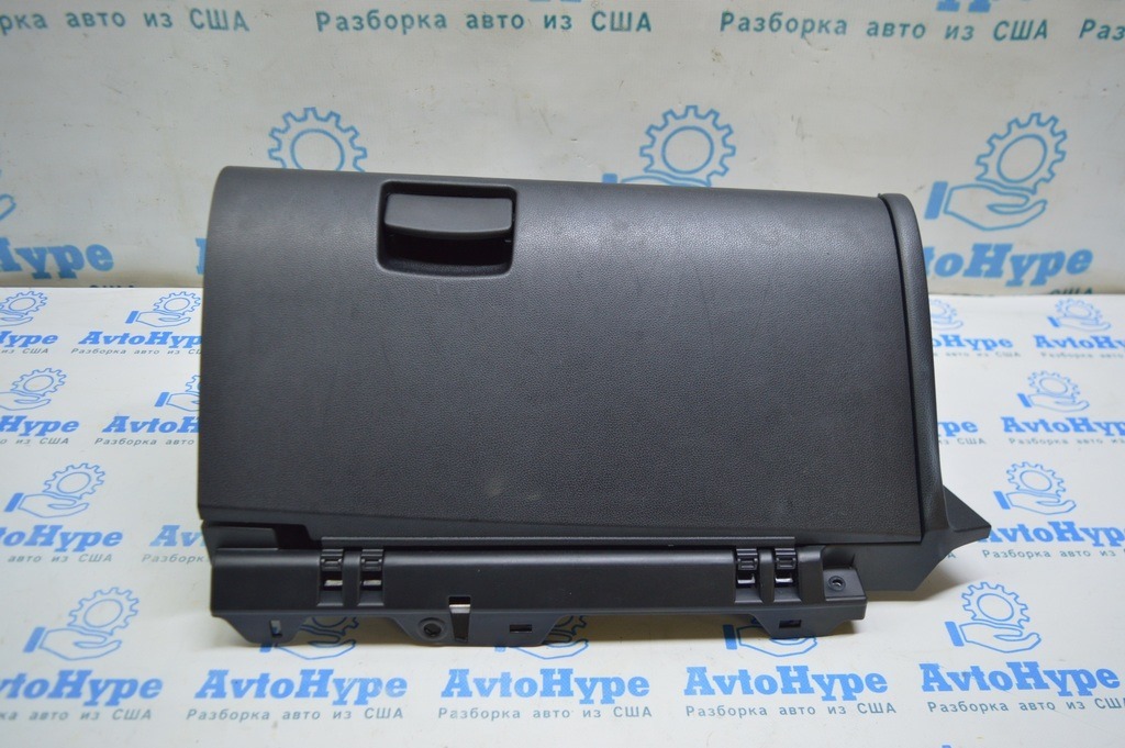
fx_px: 937
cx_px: 562
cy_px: 374
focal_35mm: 30
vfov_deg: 43.5
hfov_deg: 62.0
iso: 400
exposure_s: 1/50
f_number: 3.5
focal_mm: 20
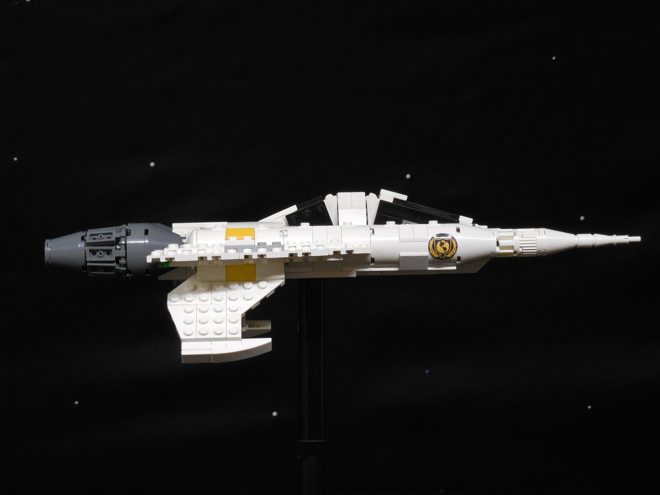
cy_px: 248
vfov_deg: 16.6
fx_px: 1697
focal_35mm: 89
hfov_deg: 22.0
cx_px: 330
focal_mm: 16
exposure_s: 1/10
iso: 800
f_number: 4.6
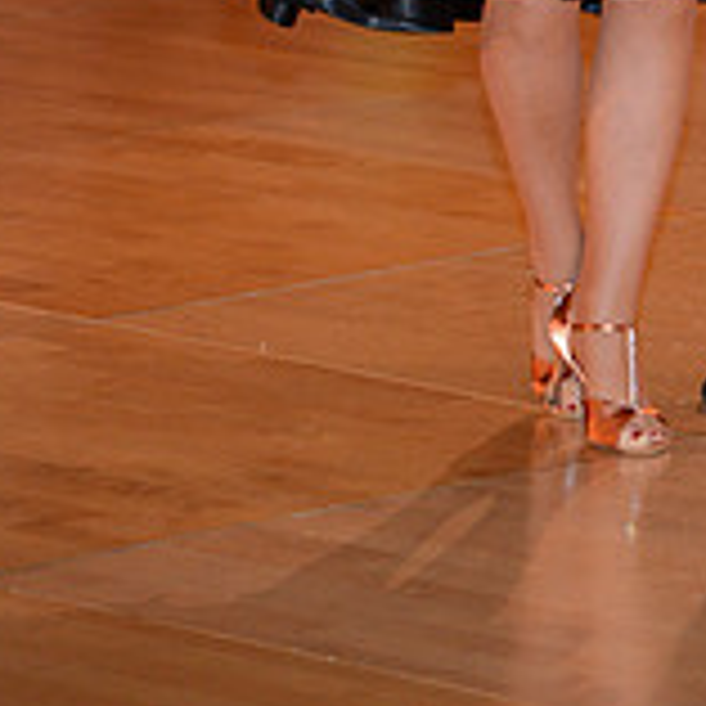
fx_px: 7592
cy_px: -405
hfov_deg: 5.3
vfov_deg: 5.3
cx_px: 726
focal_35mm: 329
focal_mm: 105
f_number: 4.5
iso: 2000
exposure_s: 1/200
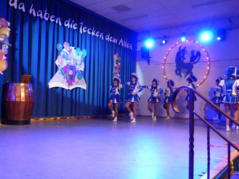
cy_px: 90
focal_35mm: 35
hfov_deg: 52.6
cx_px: 120
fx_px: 242
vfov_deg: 40.7
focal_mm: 6.3
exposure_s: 1/50
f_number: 2.8
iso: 400
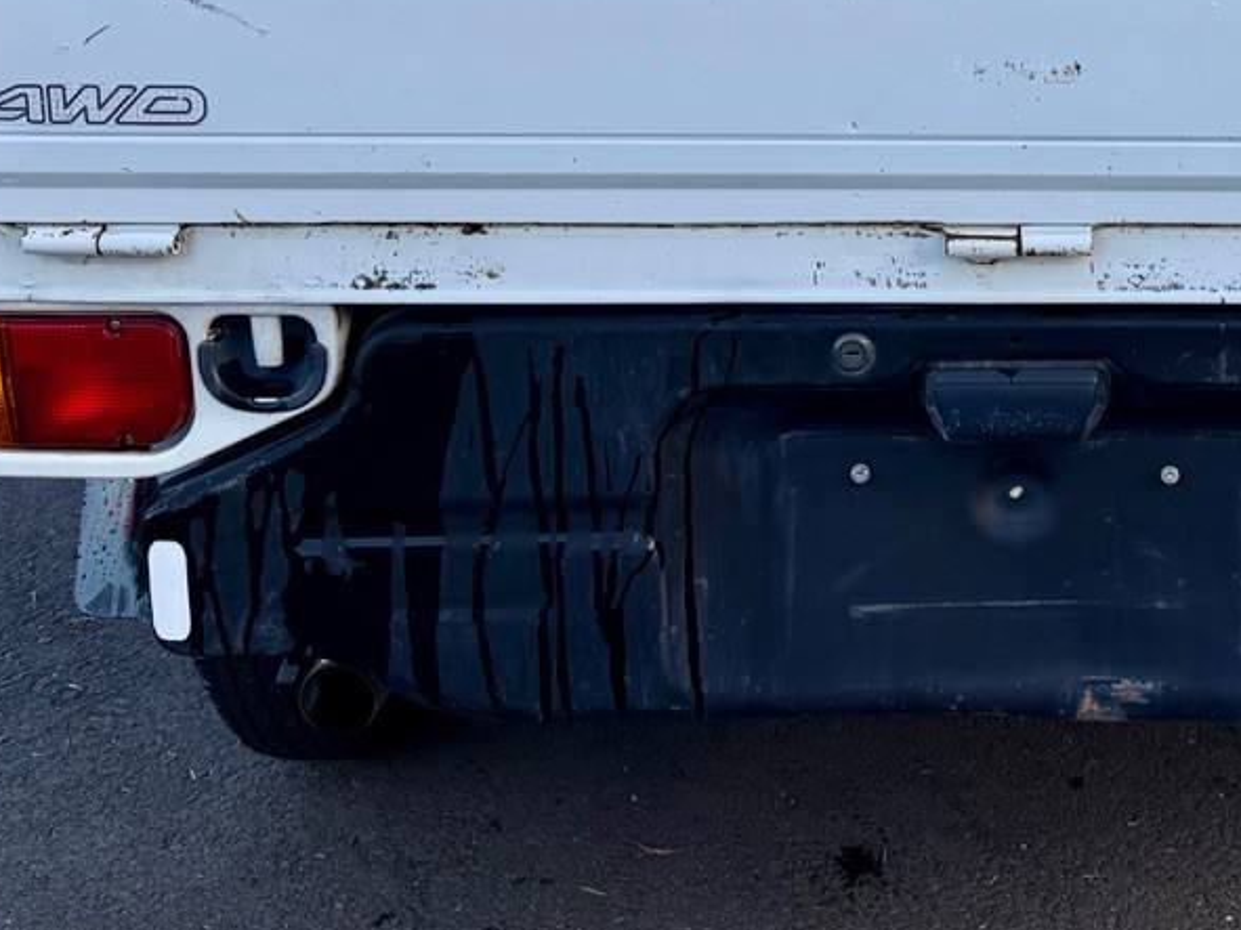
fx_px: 1864
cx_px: 1044
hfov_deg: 35.3
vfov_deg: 26.9
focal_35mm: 52
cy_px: 71
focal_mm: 6.76
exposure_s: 1/689
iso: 100
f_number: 1.78
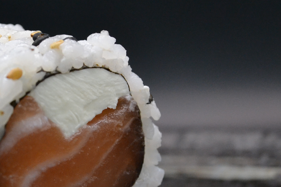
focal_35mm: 111
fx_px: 866
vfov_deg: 12.3
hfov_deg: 18.3
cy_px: 119
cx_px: 66
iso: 2000
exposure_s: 1/50
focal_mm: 34
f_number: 7.1
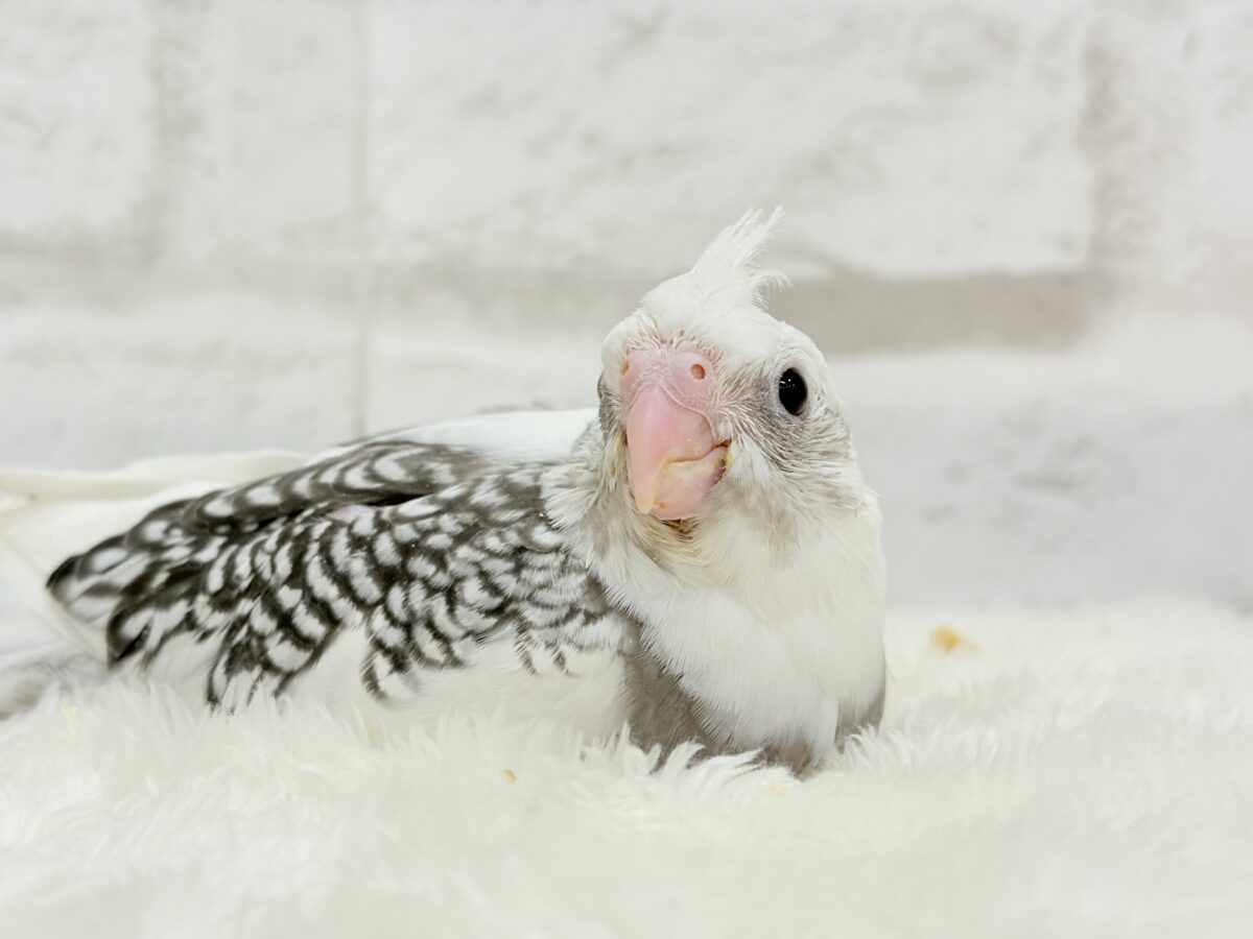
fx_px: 1882
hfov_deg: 36.8
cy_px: 470
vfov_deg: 28.0
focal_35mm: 52
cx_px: 626
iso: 64
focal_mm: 5.96
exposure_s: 1/100
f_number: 1.6
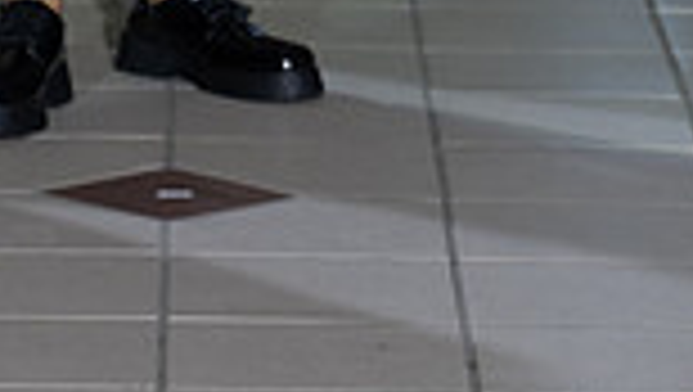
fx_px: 6861
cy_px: -518
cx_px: 166
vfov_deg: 3.2
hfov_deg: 5.8
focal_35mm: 373
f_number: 5
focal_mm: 122
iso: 1250
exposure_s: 1/160
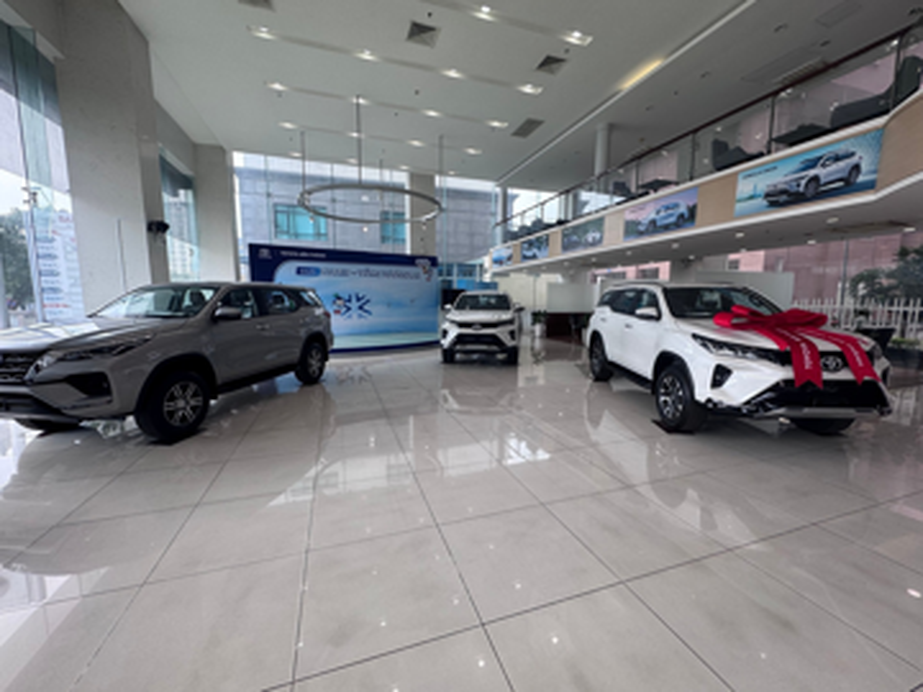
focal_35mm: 14
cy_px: 346
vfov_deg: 85.7
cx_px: 462
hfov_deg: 102.1
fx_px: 373
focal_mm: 2.22
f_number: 2.2
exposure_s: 1/215
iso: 40
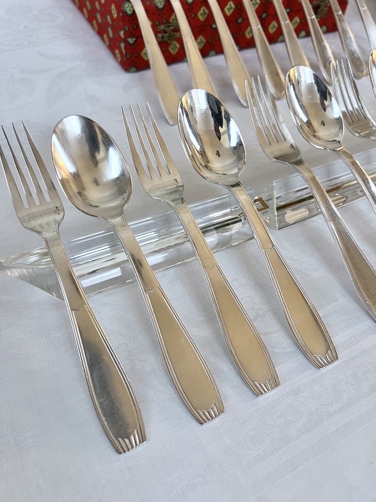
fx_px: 377
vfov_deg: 67.3
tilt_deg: -53.3
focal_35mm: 26
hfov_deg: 53.1
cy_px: 251
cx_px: 188
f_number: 1.5
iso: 160
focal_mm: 5.7
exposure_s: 1/50
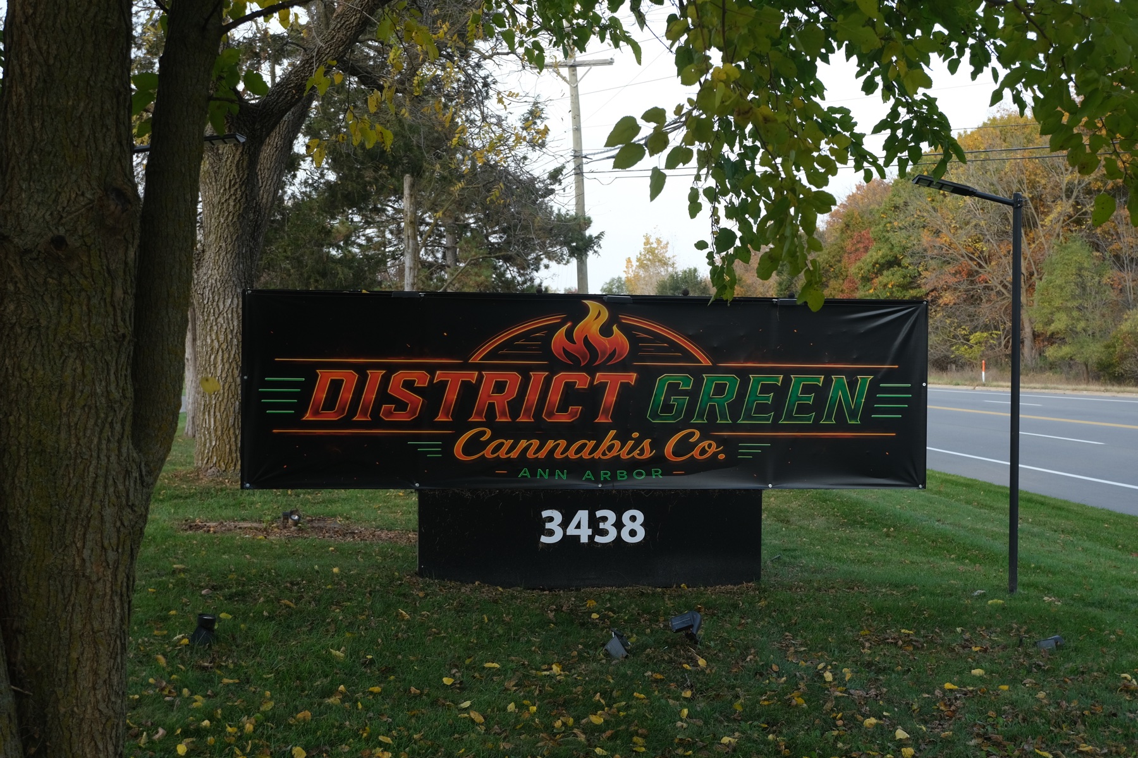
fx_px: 1486
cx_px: 569
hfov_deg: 41.9
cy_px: 379
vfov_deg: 28.6
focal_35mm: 47
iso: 160
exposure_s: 1/180
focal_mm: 31.4
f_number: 4.7
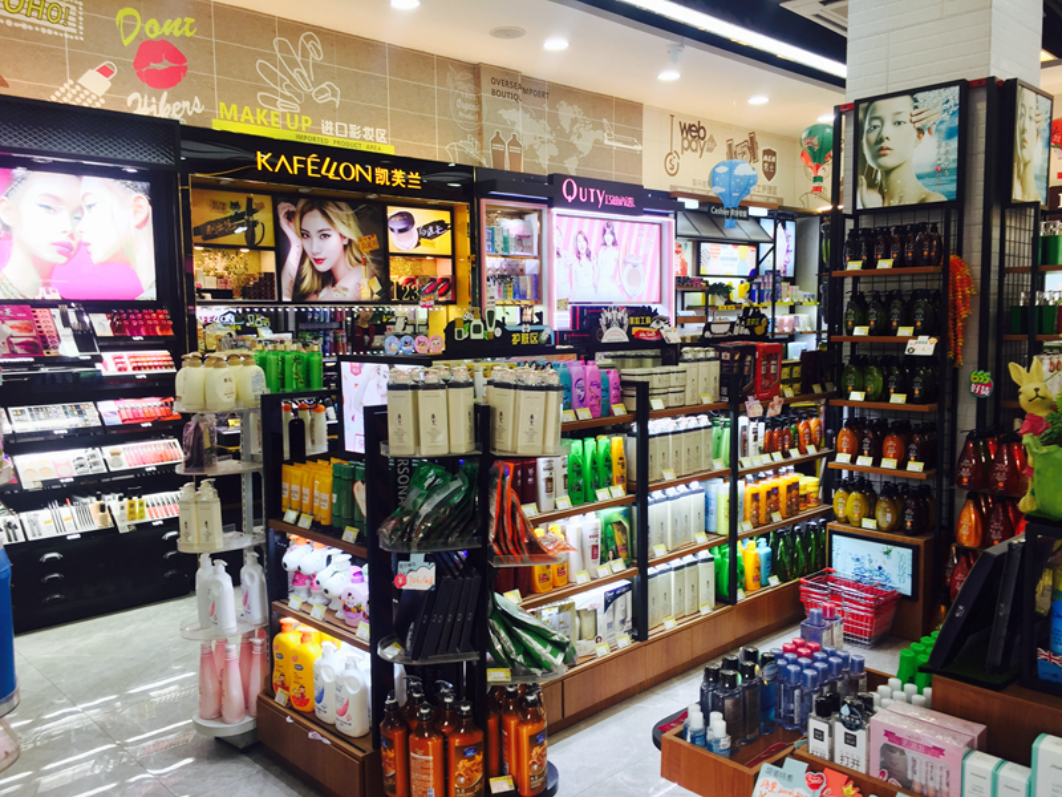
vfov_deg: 48.2
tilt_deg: -5.6
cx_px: 531
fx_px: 890
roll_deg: -0.8
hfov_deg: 61.7
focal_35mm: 29
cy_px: 398
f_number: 2.2
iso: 32
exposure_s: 1/33
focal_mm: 4.15
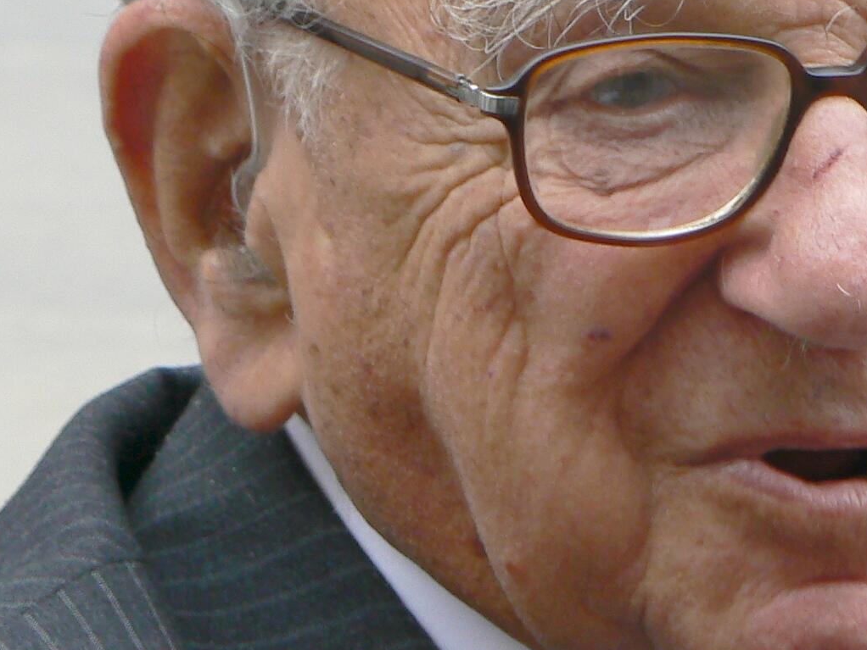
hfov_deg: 4.2
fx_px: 11800
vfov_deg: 3.2
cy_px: 291
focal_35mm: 471
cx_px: 771
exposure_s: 1/100
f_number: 4
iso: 80
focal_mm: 28.6
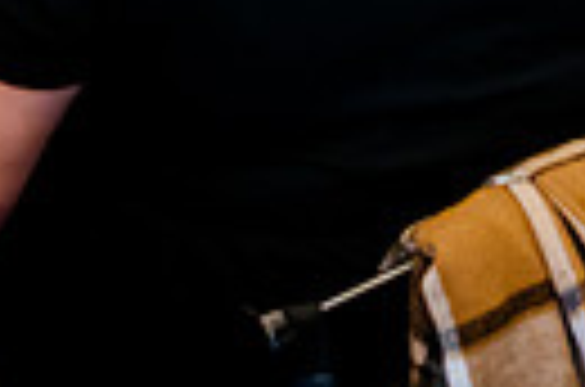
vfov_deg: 9.8
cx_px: 603
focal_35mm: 125
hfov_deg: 16.1
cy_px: -477
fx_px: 2026
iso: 5000
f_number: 2.8
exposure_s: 1/80
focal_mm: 28
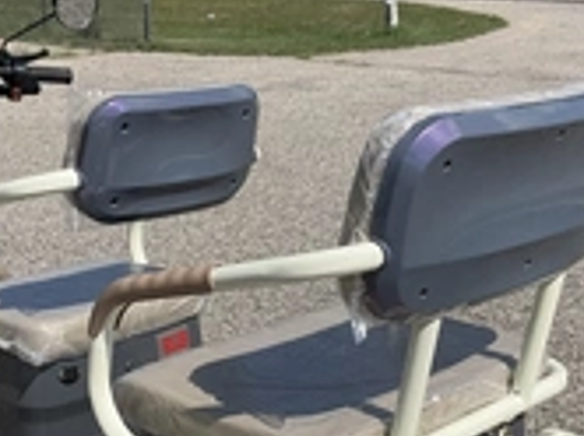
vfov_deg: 20.5
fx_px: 1179
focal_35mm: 70
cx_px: 201
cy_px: 394
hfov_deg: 27.7
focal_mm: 3
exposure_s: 1/2801
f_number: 1.8
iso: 25
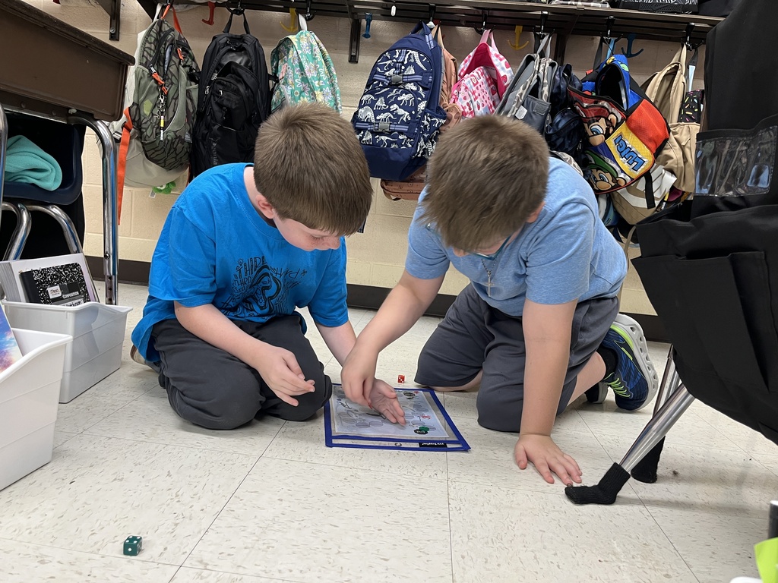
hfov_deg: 67.3
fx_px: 584
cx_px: 389
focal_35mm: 26
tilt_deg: -7.0
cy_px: 292
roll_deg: -6.1
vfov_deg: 53.1
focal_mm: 5.1
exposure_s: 1/60
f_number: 1.6
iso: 100
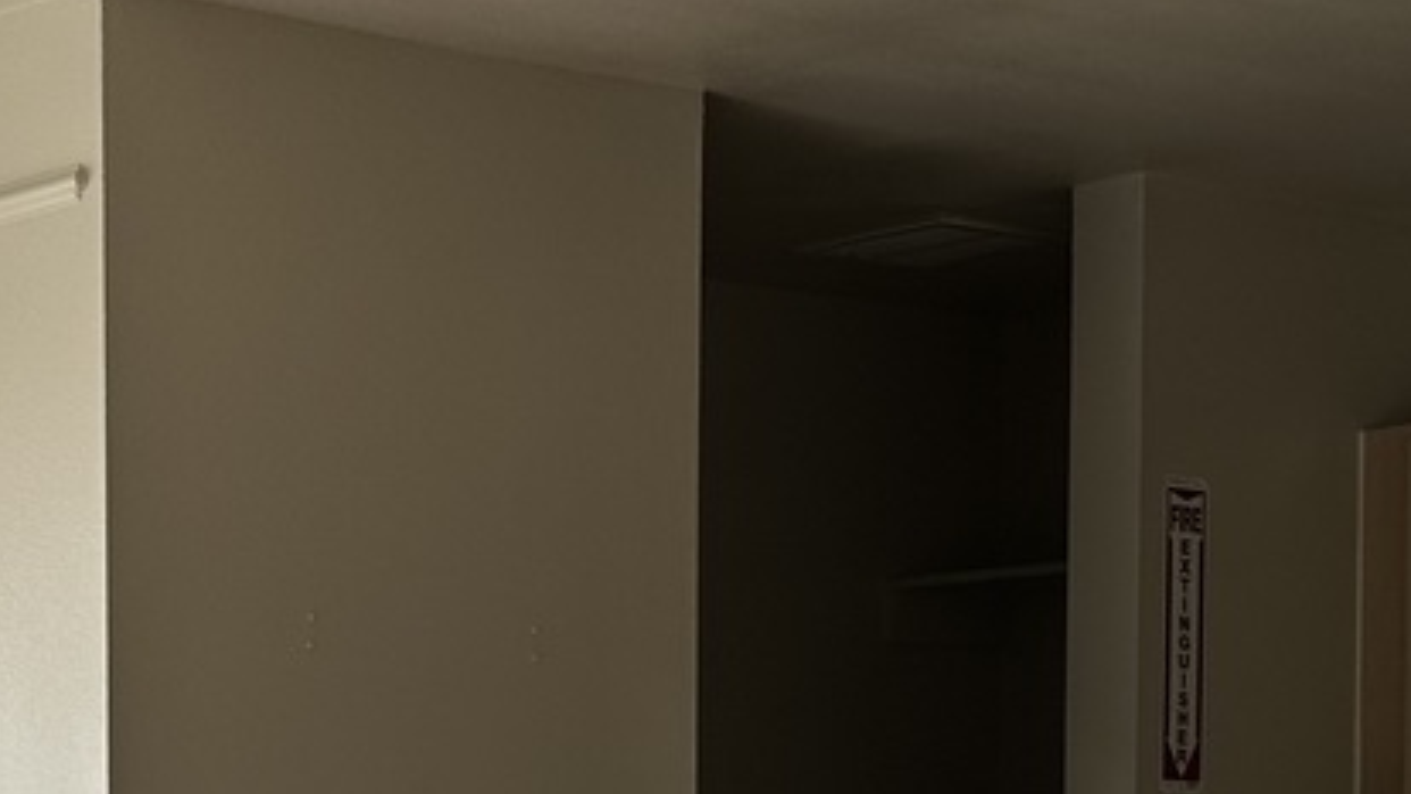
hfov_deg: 22.8
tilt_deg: -3.8
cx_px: 150
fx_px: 3405
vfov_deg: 12.7
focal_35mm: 91
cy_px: 1114
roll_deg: -0.8
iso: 64
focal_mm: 6.86
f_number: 1.78
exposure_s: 1/141
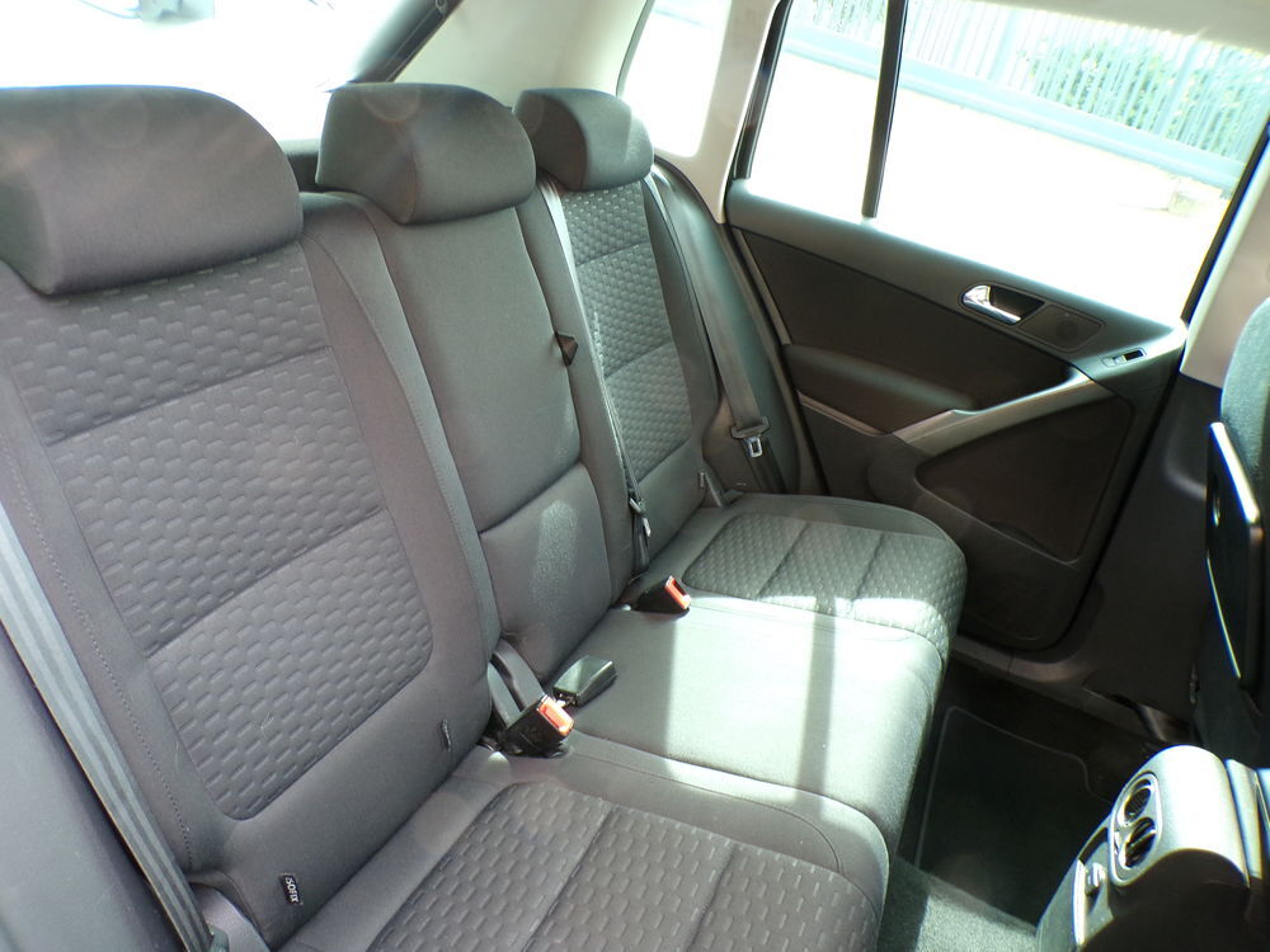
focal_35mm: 24
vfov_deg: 56.8
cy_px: 476
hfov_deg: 71.6
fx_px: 881
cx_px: 635
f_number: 3
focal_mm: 4.3
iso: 200
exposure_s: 1/28
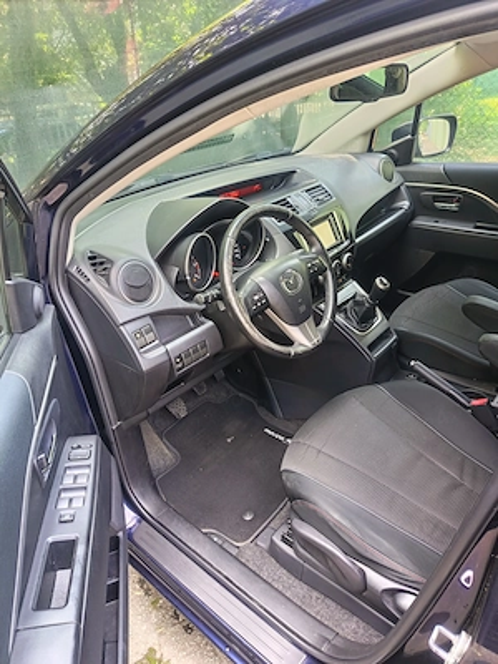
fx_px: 460
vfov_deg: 71.6
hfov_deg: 56.8
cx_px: 249
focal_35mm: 24
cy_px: 332
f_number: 1.75
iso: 684
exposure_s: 1/50
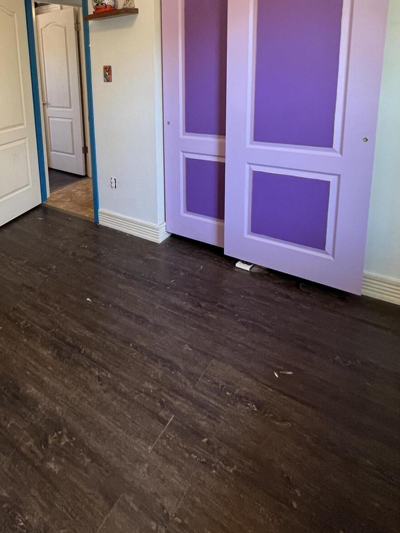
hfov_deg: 57.3
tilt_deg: -10.7
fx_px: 339
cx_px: 90
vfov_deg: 71.4
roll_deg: +4.2
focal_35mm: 22
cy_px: 136
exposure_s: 1/60
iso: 320
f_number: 1.8
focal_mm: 1.57
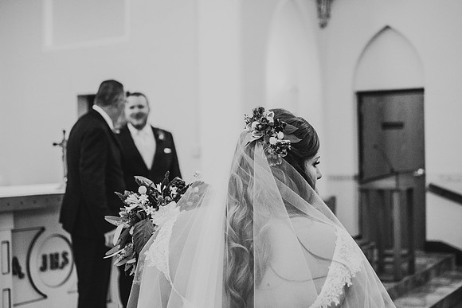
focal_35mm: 52
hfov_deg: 37.8
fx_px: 674
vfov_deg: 25.8
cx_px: 231
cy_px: 154
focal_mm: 35
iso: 1000
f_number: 1.8
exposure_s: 1/800
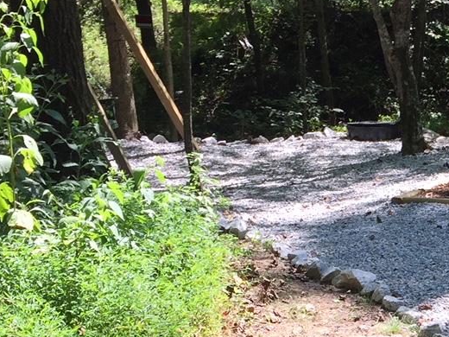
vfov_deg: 15.7
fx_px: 1180
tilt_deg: -18.0
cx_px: 569
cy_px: 398
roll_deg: -0.9
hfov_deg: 19.9
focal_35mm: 91
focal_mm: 4.15
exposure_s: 1/363
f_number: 2.2
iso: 32
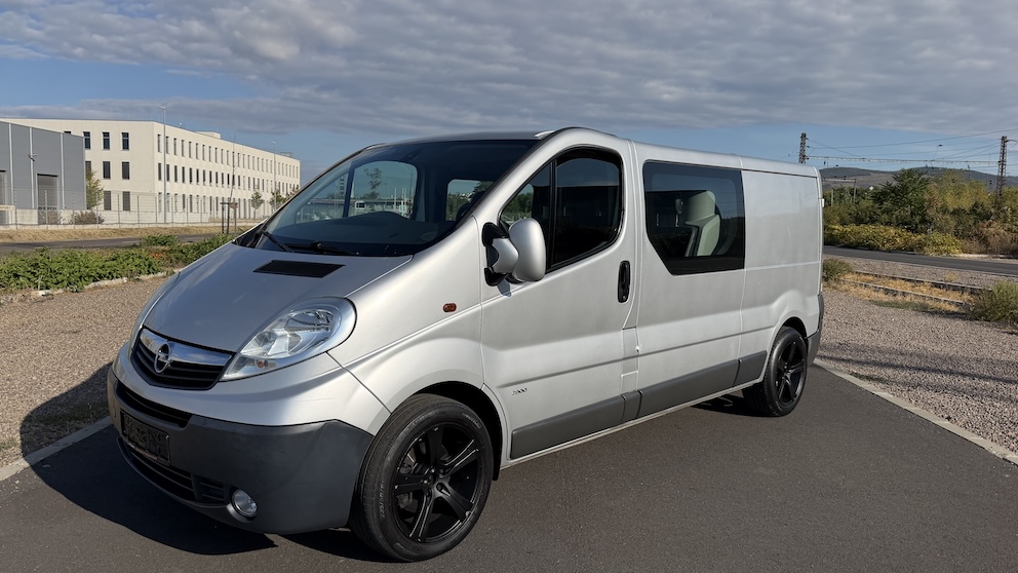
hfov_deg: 69.9
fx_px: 729
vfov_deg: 42.9
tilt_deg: -5.0
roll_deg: -0.7
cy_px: 284
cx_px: 510
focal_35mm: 27
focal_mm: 6.76
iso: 125
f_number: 1.78
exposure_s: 1/10309
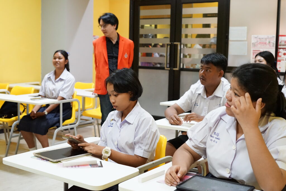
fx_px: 397
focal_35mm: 50
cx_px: 143
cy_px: 96
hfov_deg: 39.6
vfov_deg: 27.0
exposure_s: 1/80
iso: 6400
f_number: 5.6
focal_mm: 50
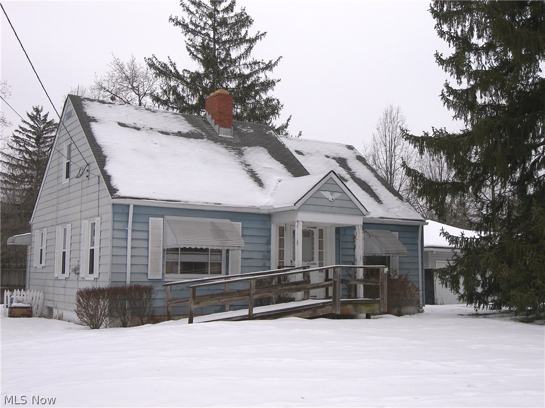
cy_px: 204
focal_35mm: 43
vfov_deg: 33.6
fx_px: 677
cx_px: 272
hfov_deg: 43.9
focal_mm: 9.1
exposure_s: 1/320
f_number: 3.6
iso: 50
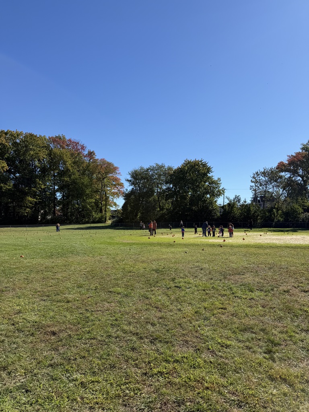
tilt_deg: +2.4
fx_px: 286
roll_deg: +0.9
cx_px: 154
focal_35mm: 24
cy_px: 206
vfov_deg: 71.6
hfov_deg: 56.8
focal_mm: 6.76
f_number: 1.78
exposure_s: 1/4673
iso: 80
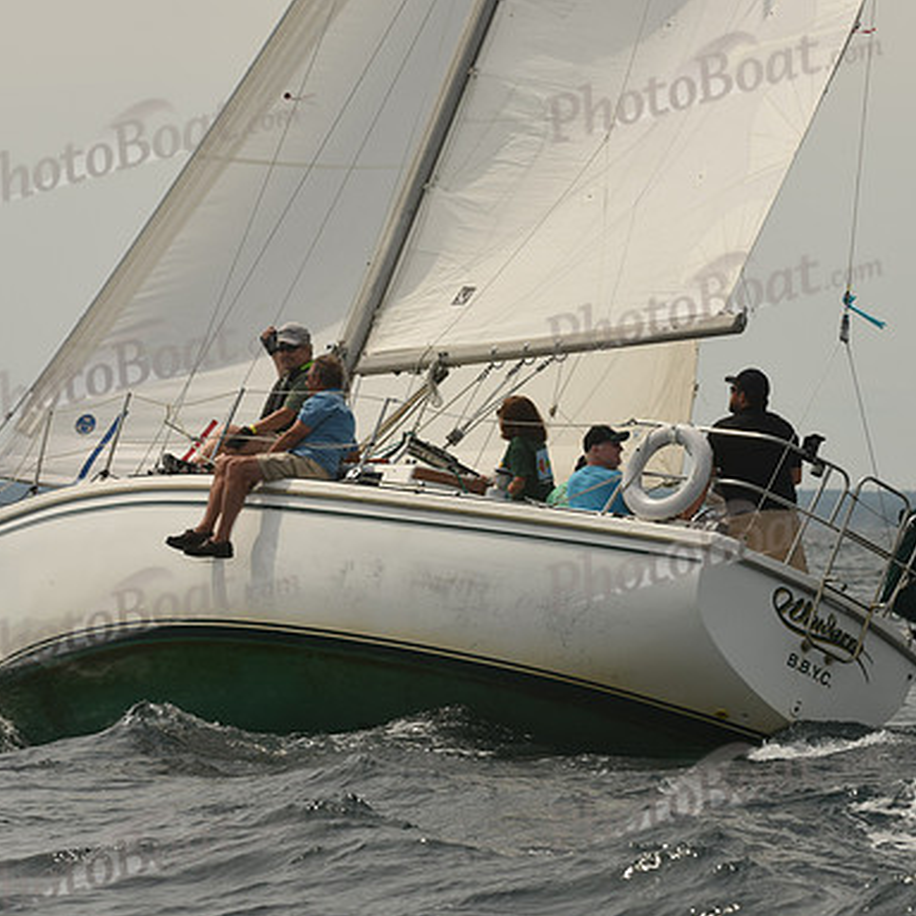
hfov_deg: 6.8
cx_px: 425
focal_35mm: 257
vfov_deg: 6.8
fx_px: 7694
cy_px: 459
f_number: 8
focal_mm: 200
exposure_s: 1/1000
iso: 250
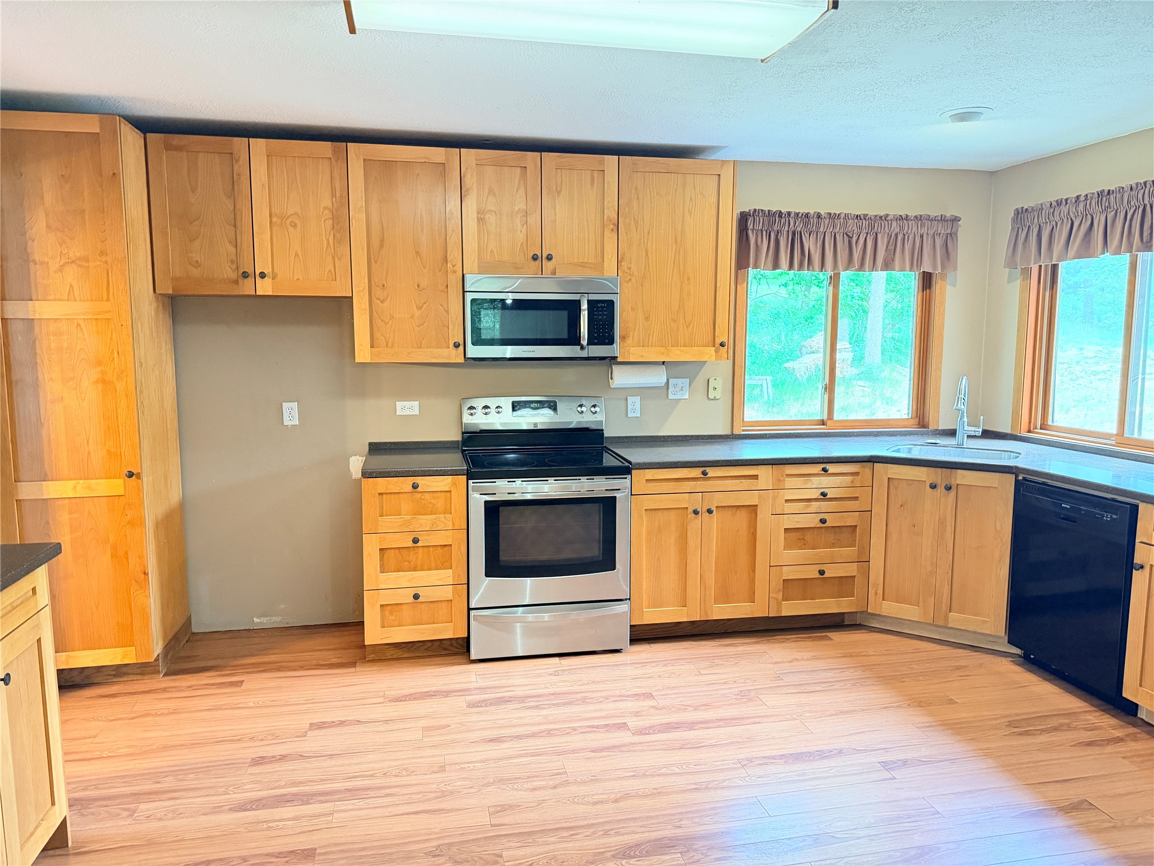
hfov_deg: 71.6
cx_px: 577
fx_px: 800
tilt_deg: -6.9
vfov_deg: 56.8
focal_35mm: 24
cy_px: 433
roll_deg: +0.1
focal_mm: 6.76
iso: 800
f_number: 1.78
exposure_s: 1/60
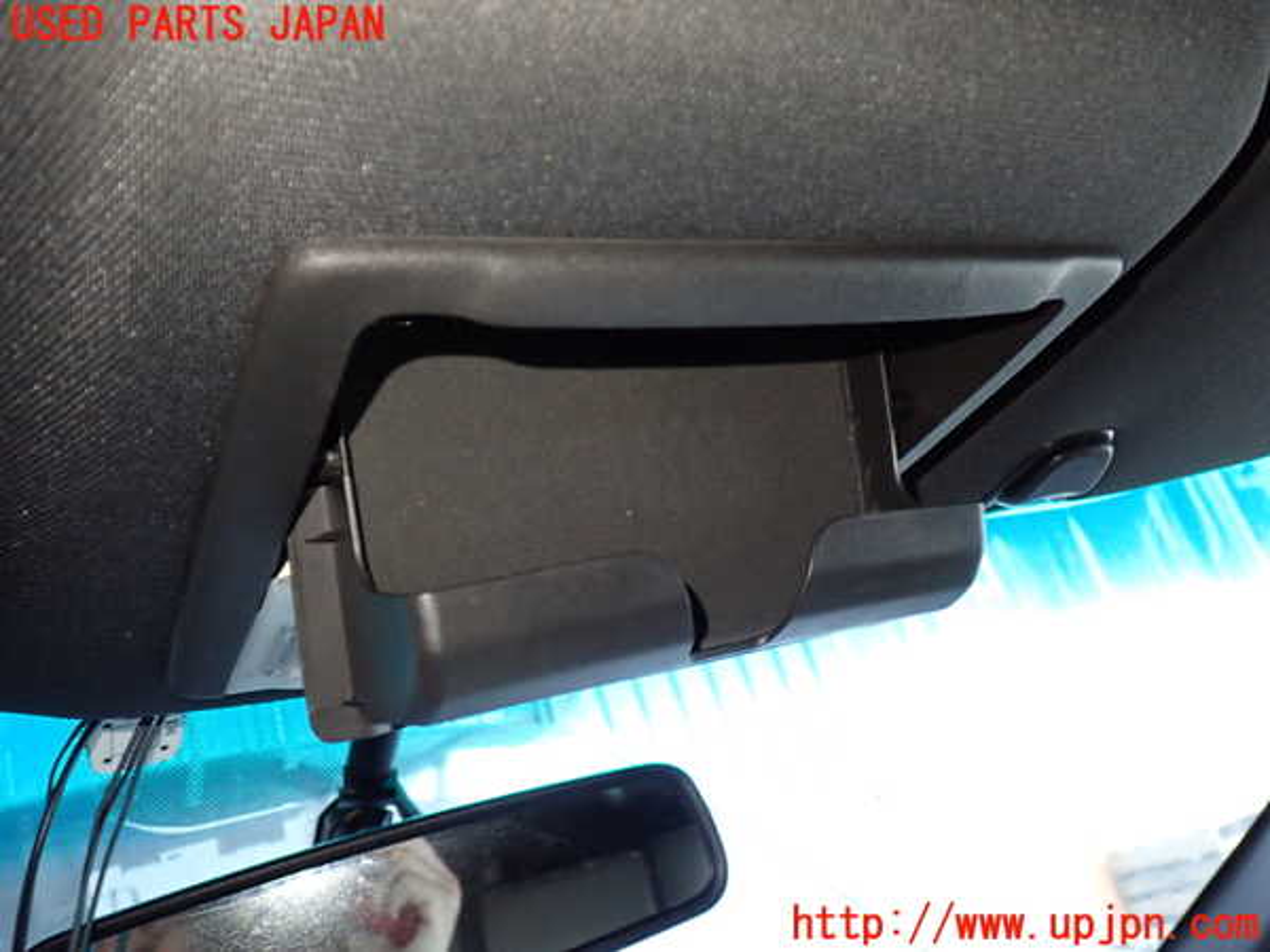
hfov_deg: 60.0
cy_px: 476
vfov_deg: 46.8
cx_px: 635
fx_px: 1101
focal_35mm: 30
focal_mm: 5.4
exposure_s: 1/30
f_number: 2.3
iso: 640
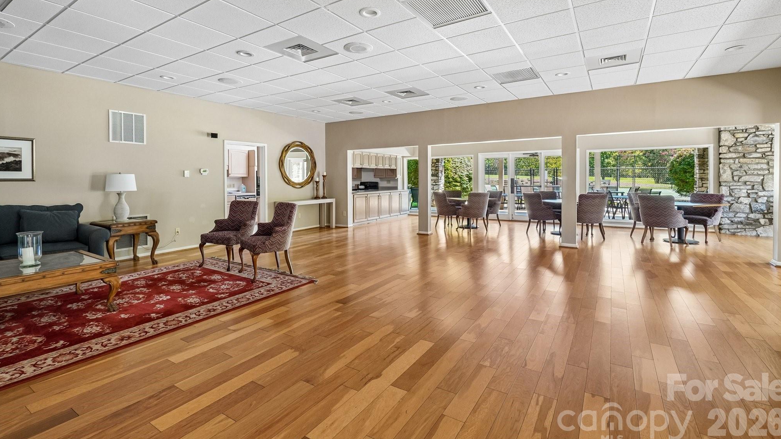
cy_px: 185
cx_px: 393
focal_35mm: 16
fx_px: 331
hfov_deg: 99.4
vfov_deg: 66.7
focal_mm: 10
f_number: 8
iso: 400
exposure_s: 1/13
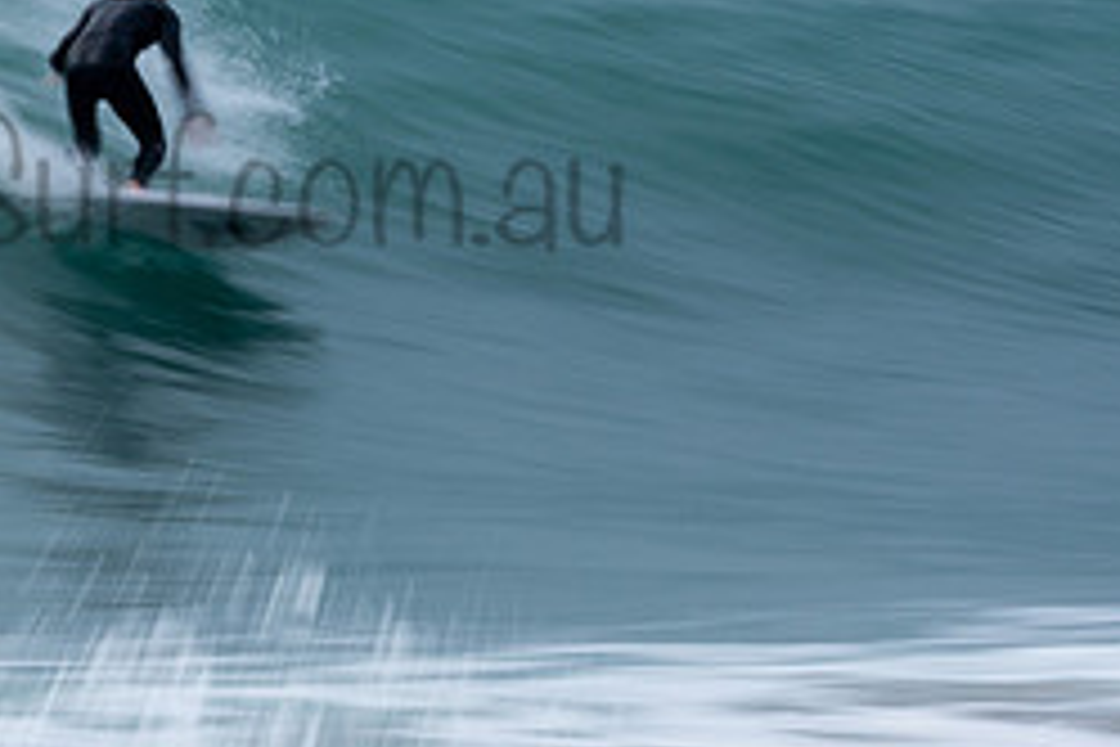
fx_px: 54254
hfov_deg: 1.2
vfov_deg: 0.8
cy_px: 142
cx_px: 148
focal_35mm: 1744
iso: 100
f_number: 25
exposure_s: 1/20
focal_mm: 500
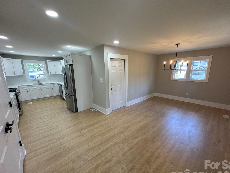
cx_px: 120
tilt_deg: -12.4
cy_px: 91
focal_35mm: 15
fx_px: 100
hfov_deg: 98.1
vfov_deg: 81.7
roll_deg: +0.8
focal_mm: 2.22
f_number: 2.2
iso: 125
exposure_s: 1/120
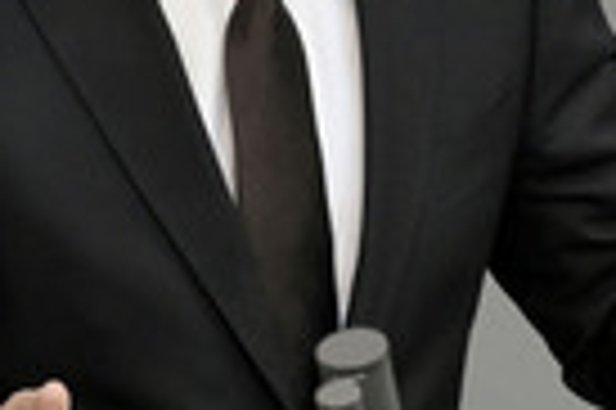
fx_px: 23602
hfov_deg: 1.5
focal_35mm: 1381
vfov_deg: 1.0
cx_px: 272
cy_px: 32
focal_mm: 420
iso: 8000
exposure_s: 1/400
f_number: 5.6
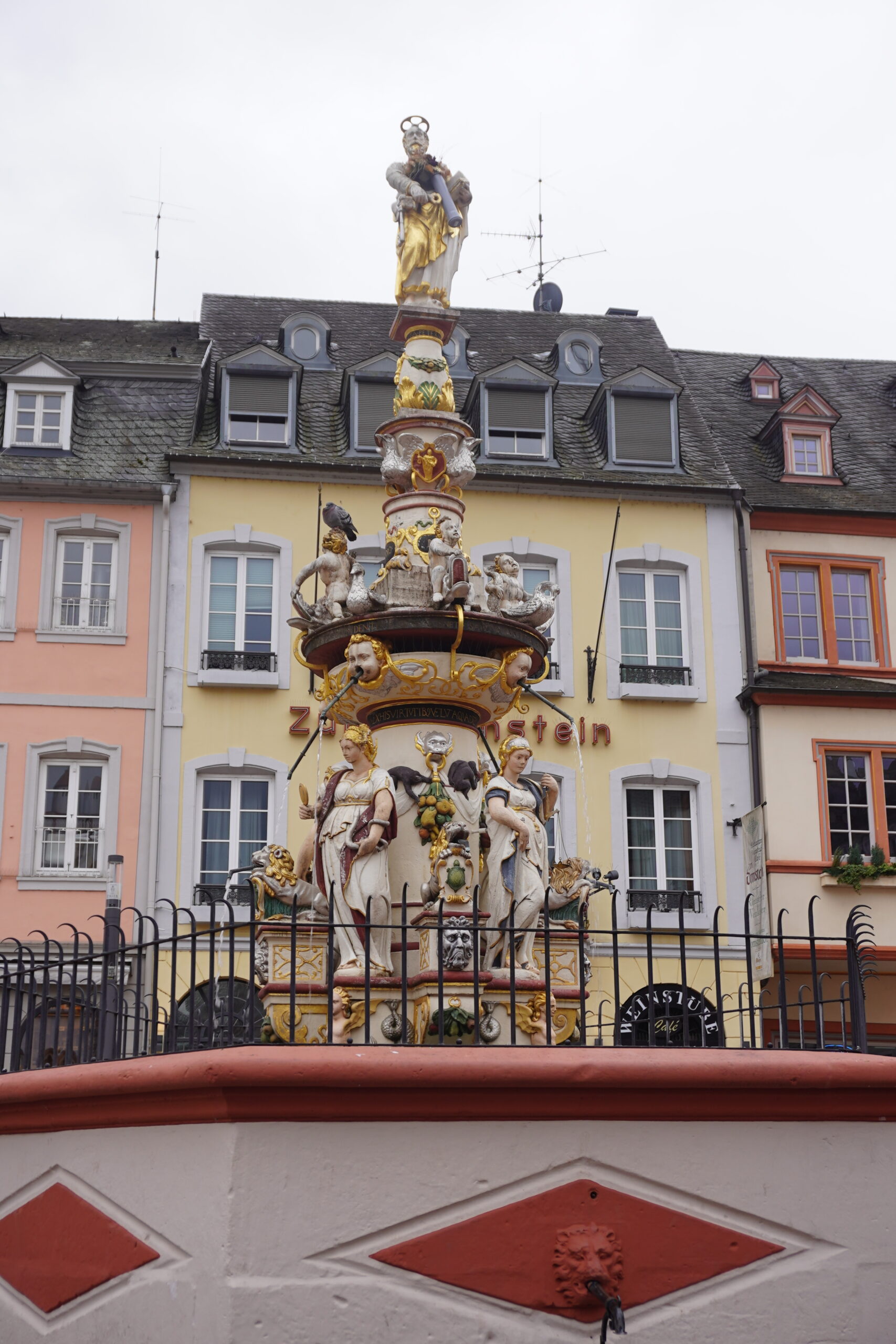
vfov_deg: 43.6
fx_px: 1680
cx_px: 448
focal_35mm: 45
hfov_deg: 29.9
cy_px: 672
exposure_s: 1/100
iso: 100
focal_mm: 30
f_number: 5.6
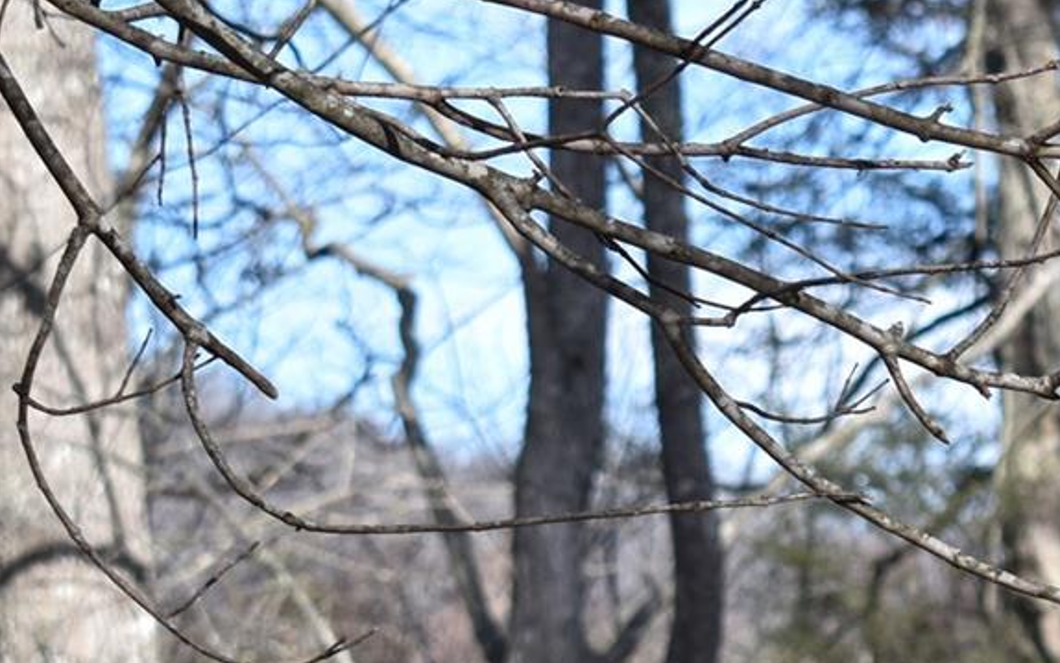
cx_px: 1064
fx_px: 8663
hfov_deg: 7.0
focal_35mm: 300
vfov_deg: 4.4
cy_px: 307
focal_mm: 55
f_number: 10
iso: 200
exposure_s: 1/400
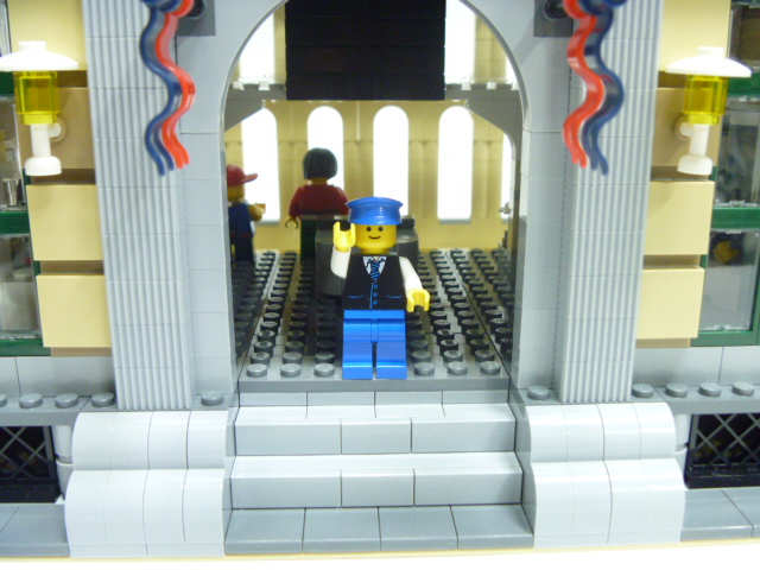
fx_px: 768
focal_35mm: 35
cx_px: 380
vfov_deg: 40.7
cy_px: 285
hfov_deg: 52.6
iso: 400
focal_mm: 6.3
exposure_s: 1/4
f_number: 3.5
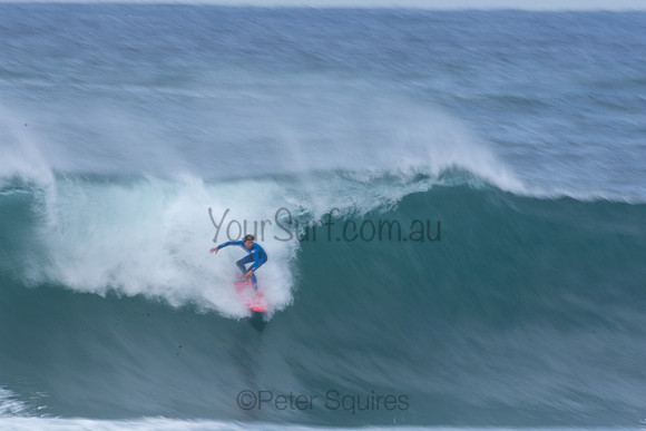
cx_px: 323
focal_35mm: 750
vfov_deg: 1.8
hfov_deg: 2.7
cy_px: 216
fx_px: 13461
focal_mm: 500
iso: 100
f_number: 25
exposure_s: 1/20
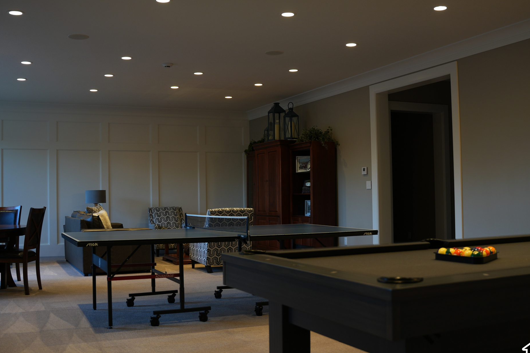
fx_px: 589
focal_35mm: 40
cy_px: 176
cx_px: 266
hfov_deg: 48.5
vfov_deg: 33.4
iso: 125
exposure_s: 1/50
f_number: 2.8
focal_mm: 24
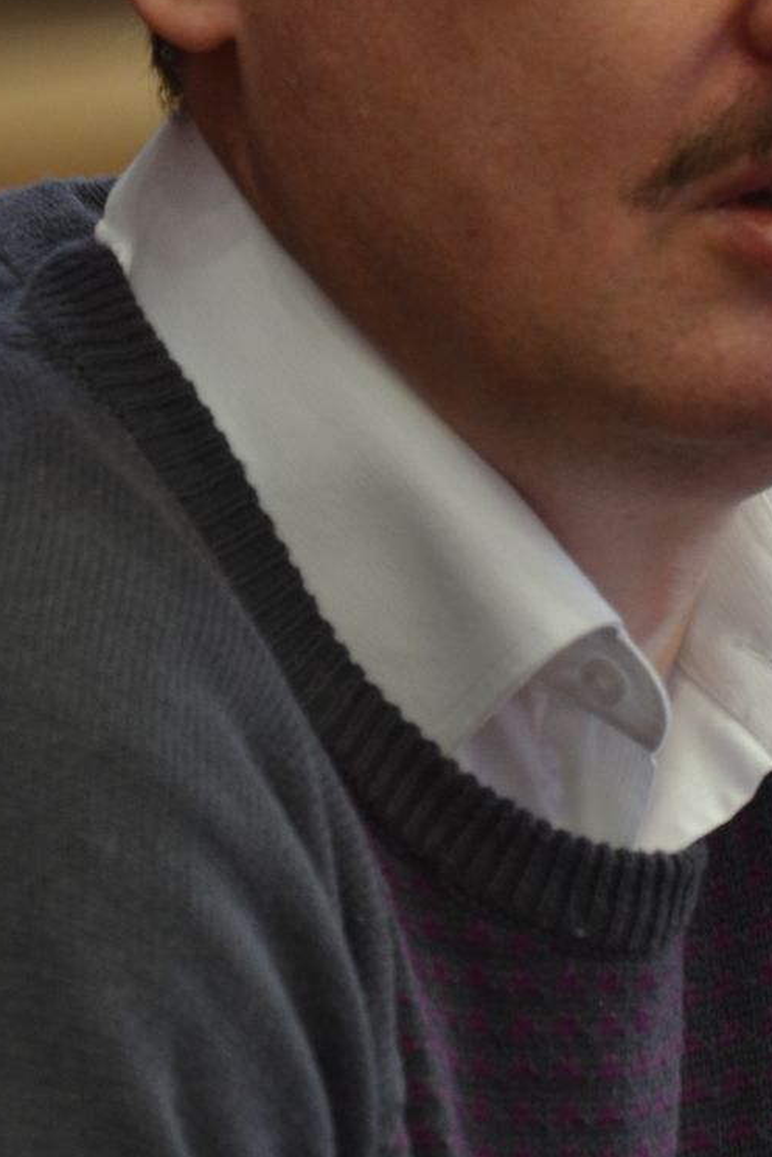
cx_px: 527
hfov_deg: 1.6
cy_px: 295
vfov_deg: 2.4
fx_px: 27906
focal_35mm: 868
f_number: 5.6
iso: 400
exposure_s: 1/13
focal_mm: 220
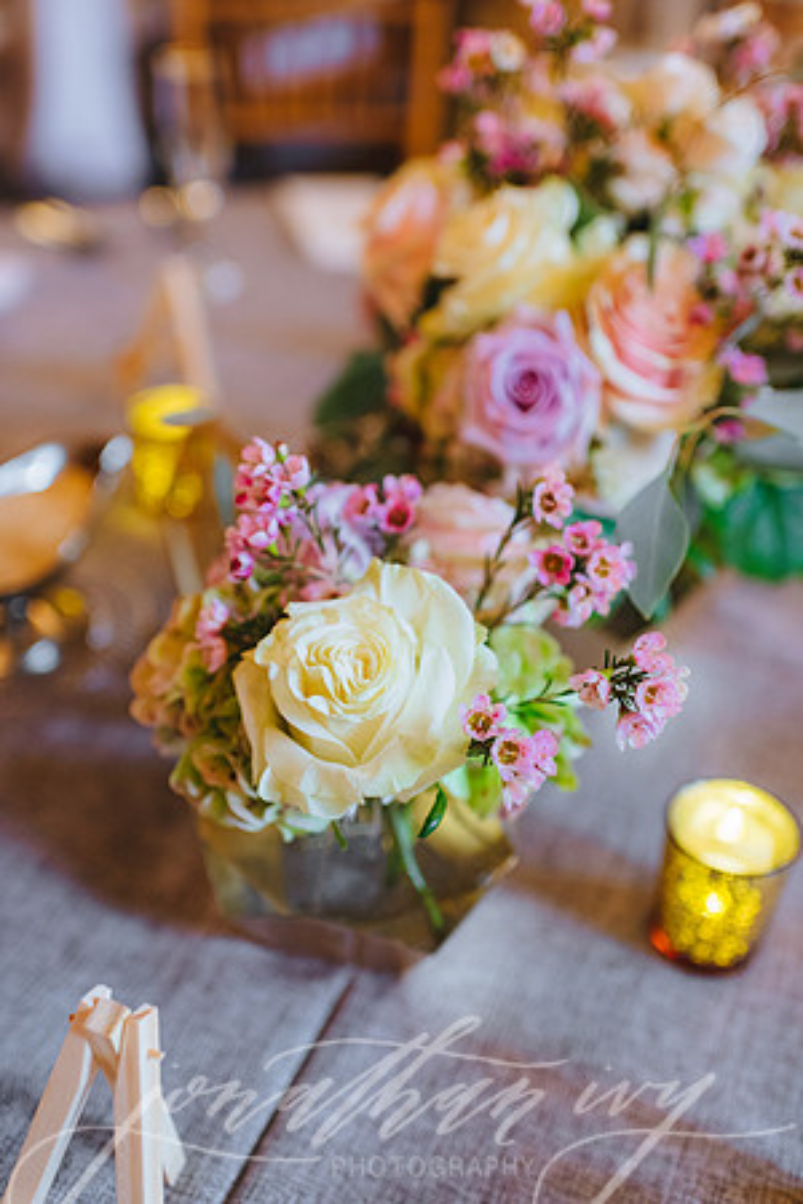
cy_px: 602
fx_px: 1171
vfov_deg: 54.4
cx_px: 402
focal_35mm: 35
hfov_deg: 37.9
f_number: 2.2
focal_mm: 35
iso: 1250
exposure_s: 1/125
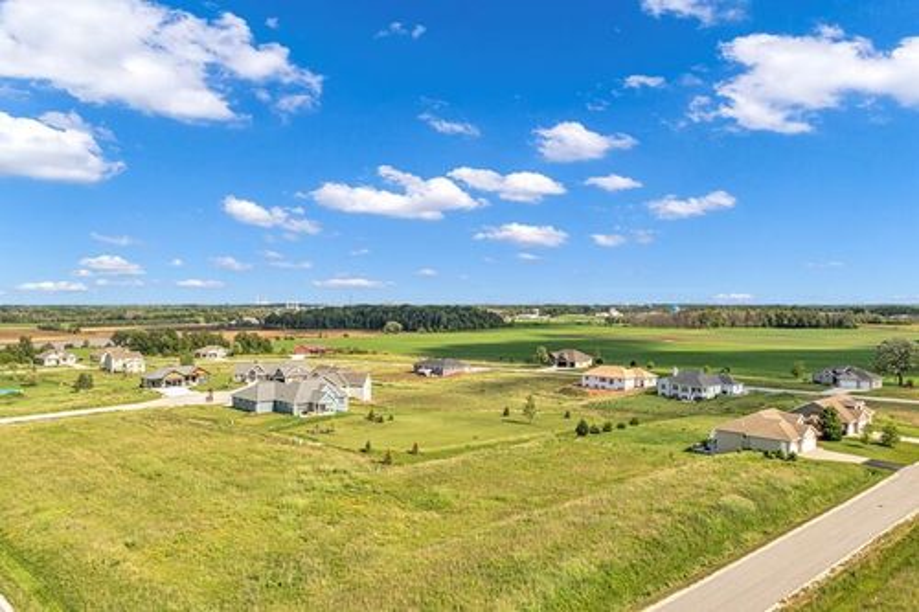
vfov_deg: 46.4
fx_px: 715
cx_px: 460
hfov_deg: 65.5
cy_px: 306
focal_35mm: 28
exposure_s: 1/50
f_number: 5.6
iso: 100
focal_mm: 10.26
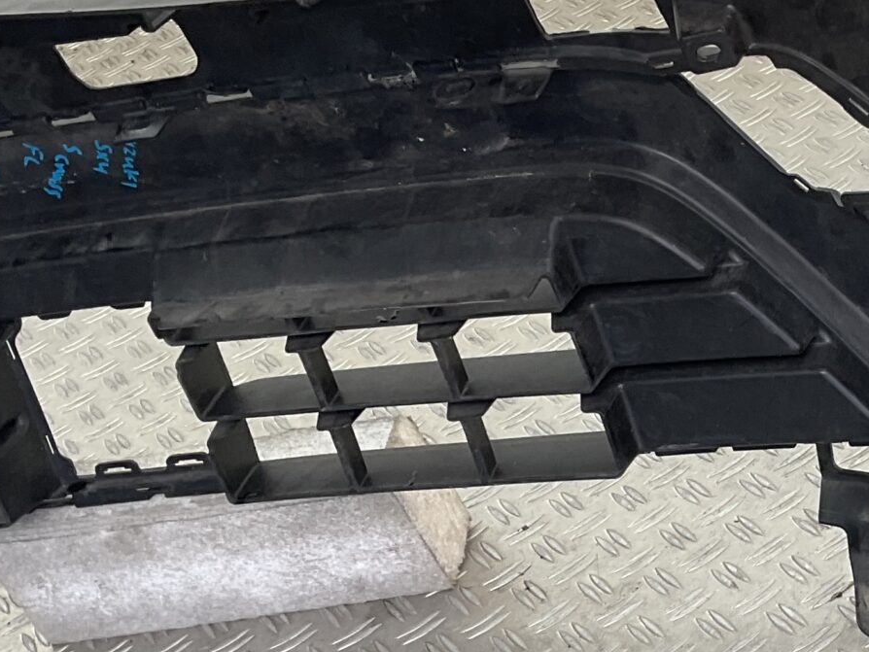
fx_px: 2084
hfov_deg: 22.5
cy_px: 466
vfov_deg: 17.7
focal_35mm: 83
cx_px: 908
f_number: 1.8
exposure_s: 1/100
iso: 25
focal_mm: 3
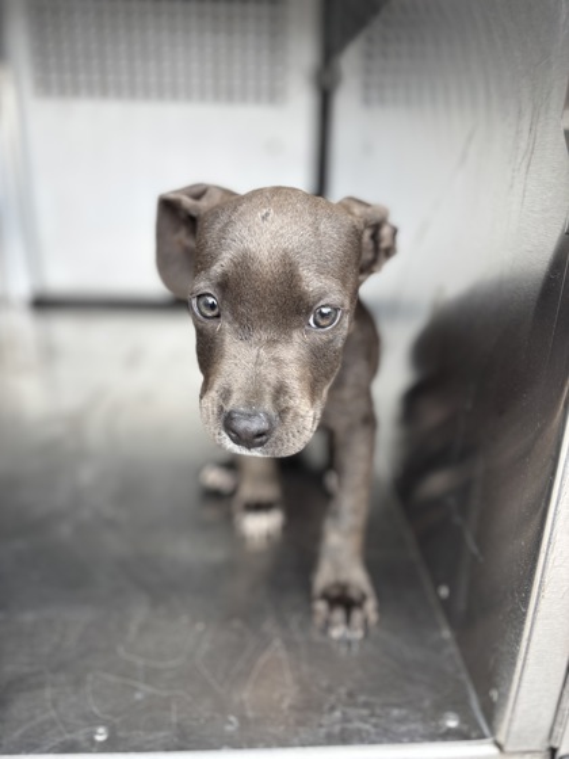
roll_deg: -2.9
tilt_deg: -19.8
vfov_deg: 67.3
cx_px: 284
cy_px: 380
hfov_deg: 53.1
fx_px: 570
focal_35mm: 26
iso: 40
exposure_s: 1/121
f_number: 1.6
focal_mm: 5.96
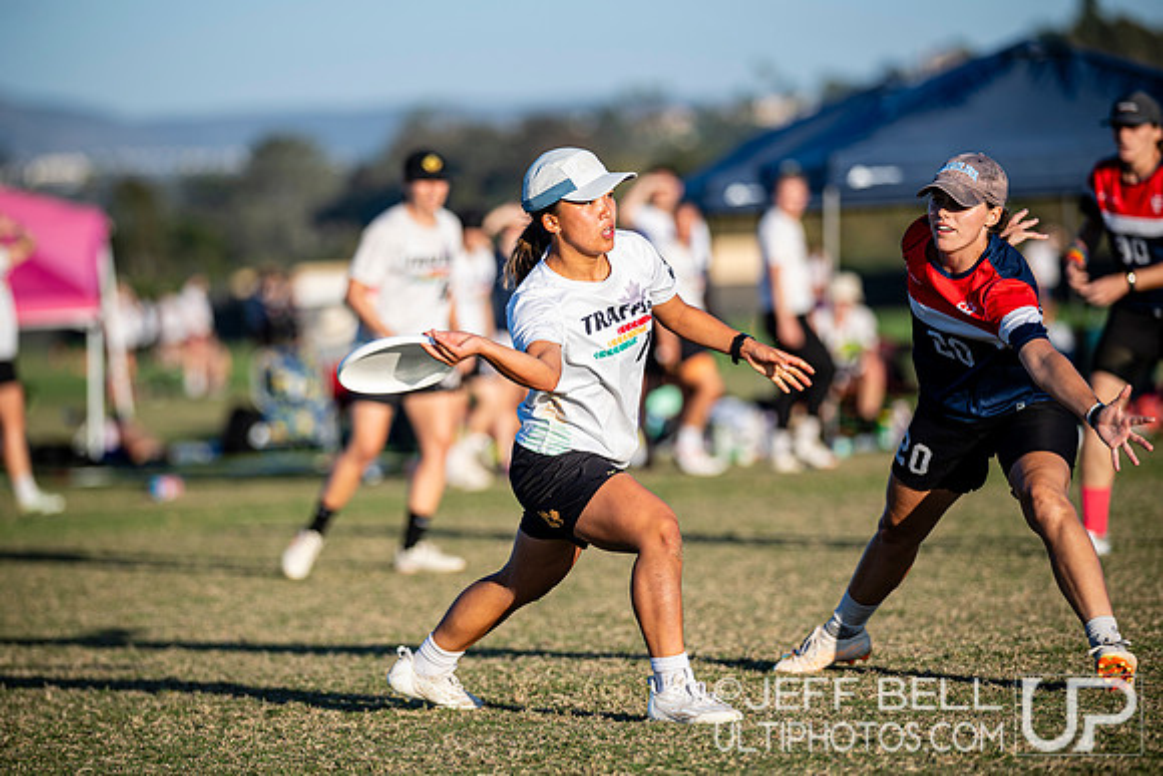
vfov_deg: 6.5
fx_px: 6785
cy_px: 388
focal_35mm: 210
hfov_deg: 9.8
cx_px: 582
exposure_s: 1/1250
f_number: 3.2
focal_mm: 210
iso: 100
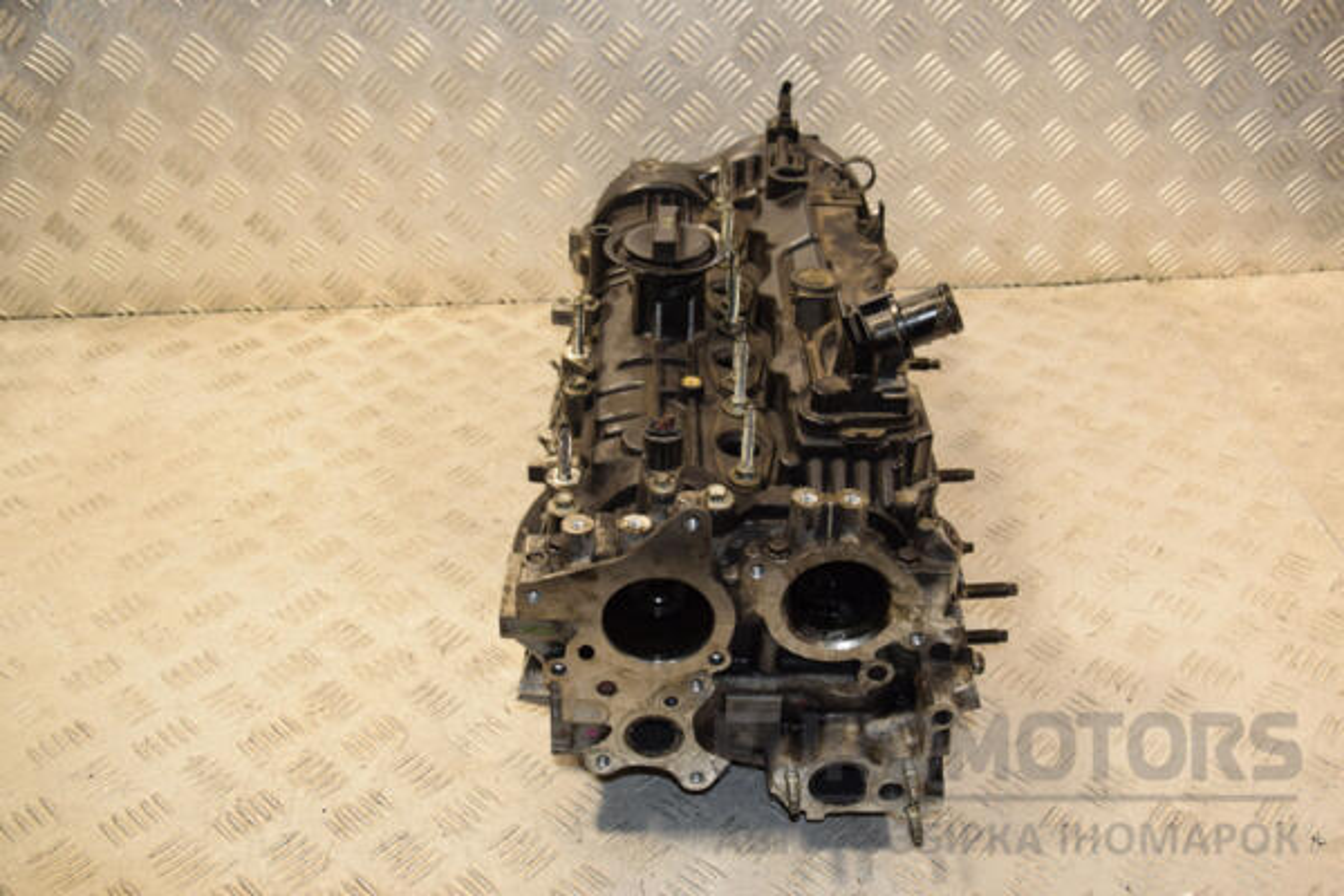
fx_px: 1344
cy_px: 448
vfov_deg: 36.9
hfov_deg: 53.1
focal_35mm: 36
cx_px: 672
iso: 800
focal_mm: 24
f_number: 6.3
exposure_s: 1/200
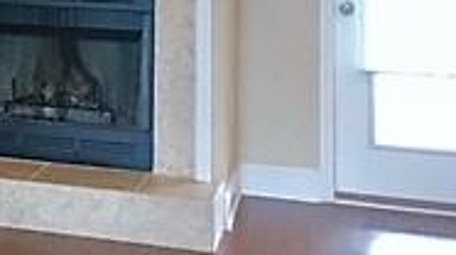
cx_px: -184
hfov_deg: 18.0
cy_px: -130
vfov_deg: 10.7
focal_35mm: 109
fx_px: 1316
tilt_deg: +0.4
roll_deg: -0.8
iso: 64
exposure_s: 1/17
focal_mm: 4.15
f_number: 2.2
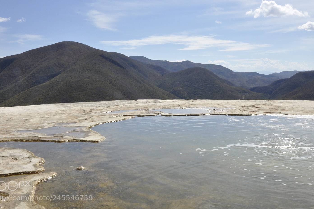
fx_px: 331
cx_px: 155
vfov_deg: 35.0
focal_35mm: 38
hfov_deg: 50.7
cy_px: 95
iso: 320
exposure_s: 1/125
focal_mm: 22
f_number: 22
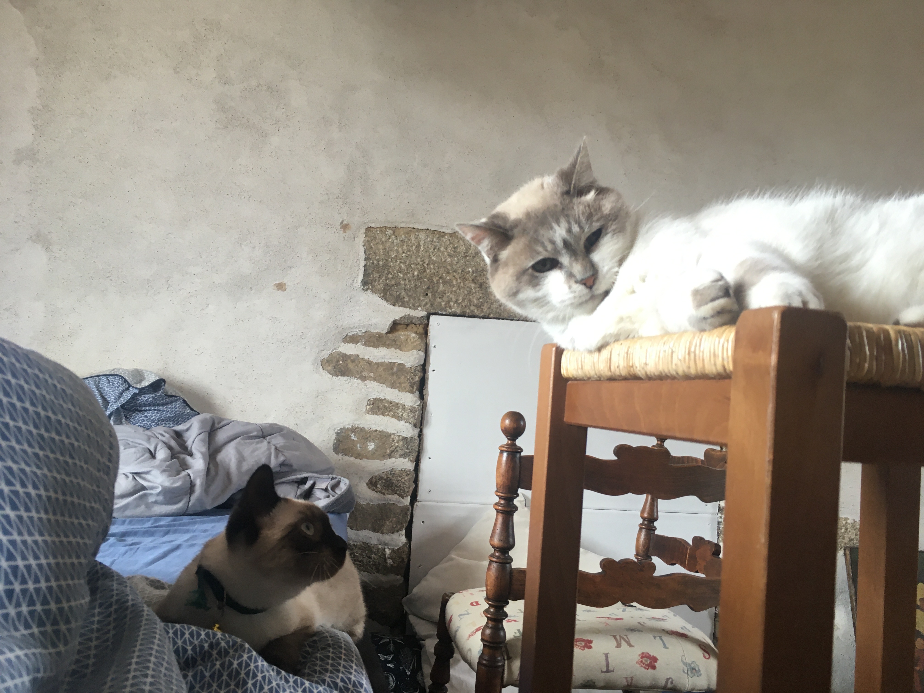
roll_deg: -4.9
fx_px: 774
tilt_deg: +0.3
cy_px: 346
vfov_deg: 48.2
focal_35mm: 29
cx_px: 462
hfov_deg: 61.7
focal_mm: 4.15
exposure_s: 1/33
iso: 80
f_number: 2.2
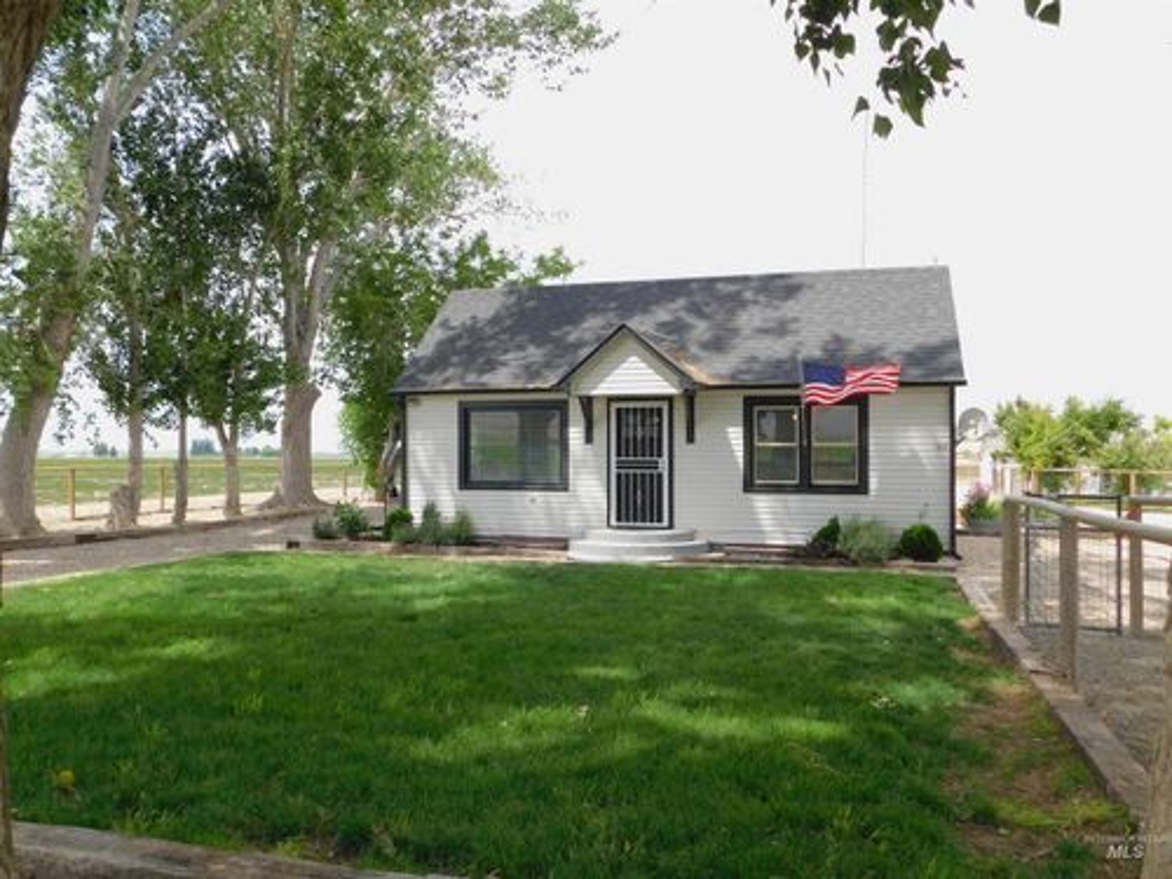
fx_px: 948
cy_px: 440
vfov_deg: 49.7
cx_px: 586
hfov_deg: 63.4
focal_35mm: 28
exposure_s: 1/640
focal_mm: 4.9
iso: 125
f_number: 3.2
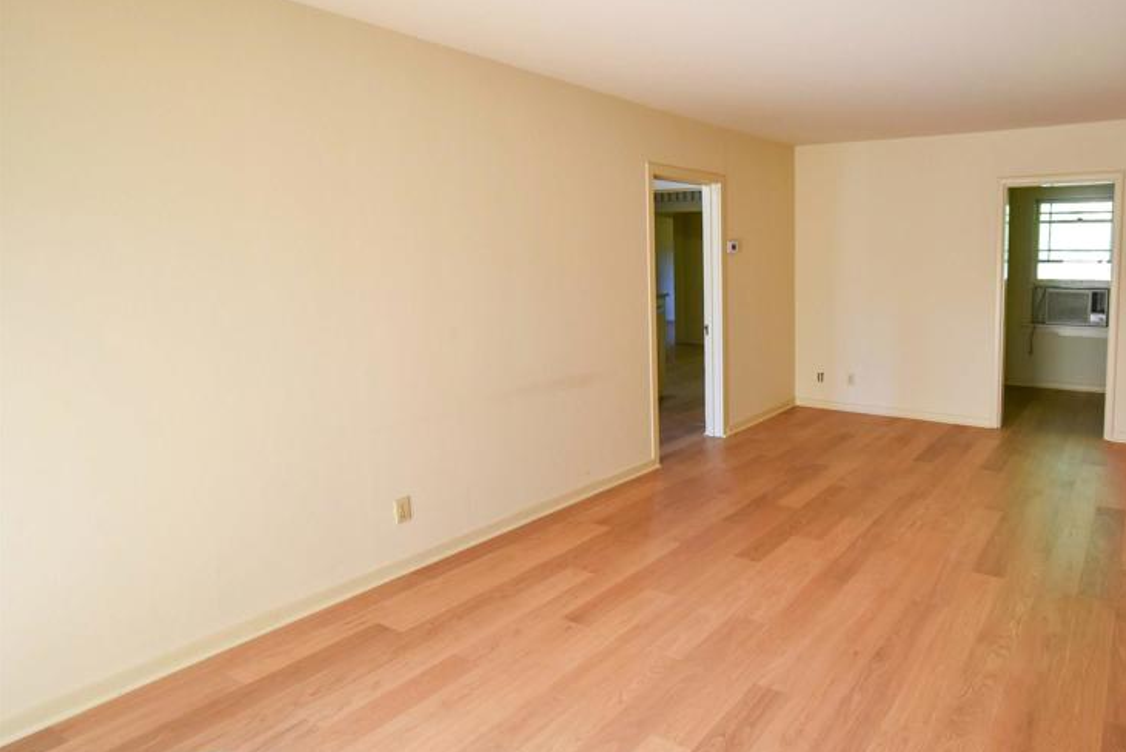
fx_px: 657
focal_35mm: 21
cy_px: 323
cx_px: 787
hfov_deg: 77.4
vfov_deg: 59.3
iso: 500
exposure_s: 1/60
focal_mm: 10
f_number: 4.5
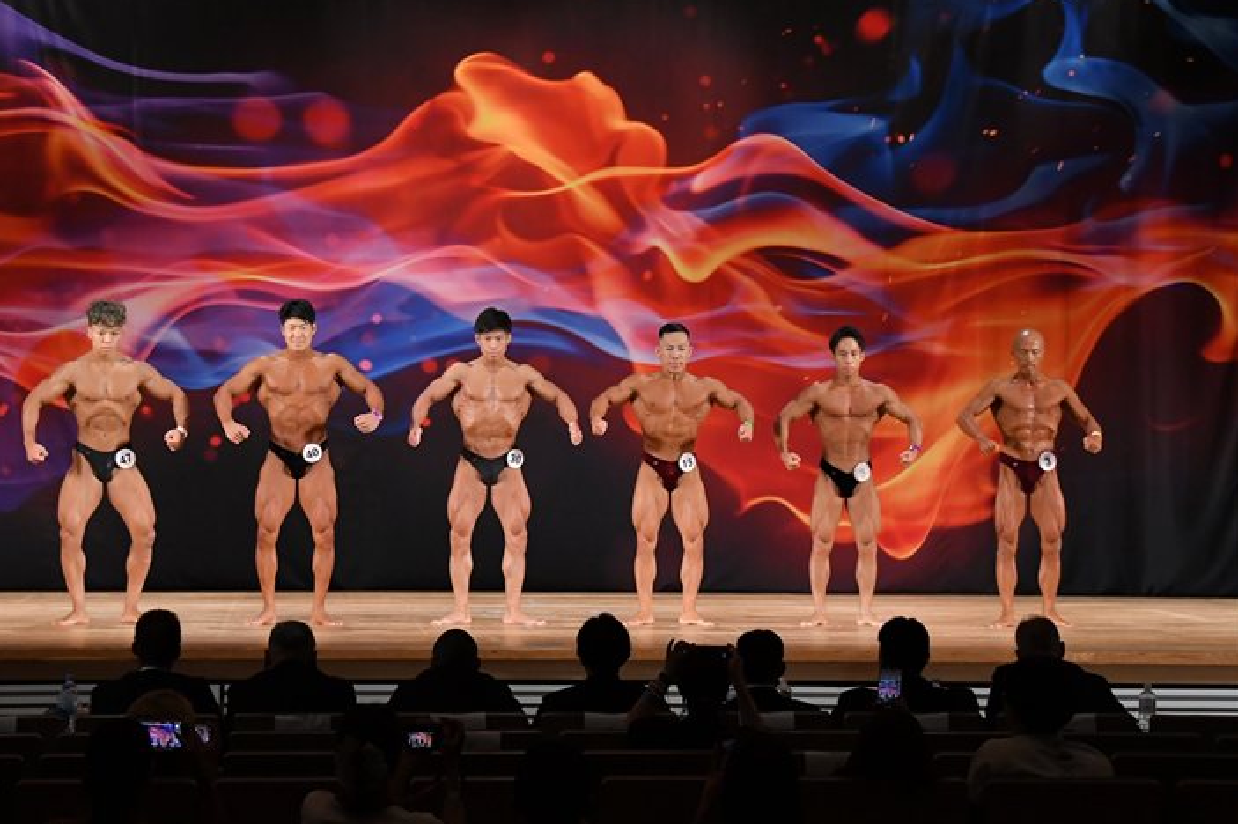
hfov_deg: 19.1
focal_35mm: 107
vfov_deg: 12.8
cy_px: 445
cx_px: 563
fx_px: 3678
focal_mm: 65
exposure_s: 1/400
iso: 3200
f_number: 5.6
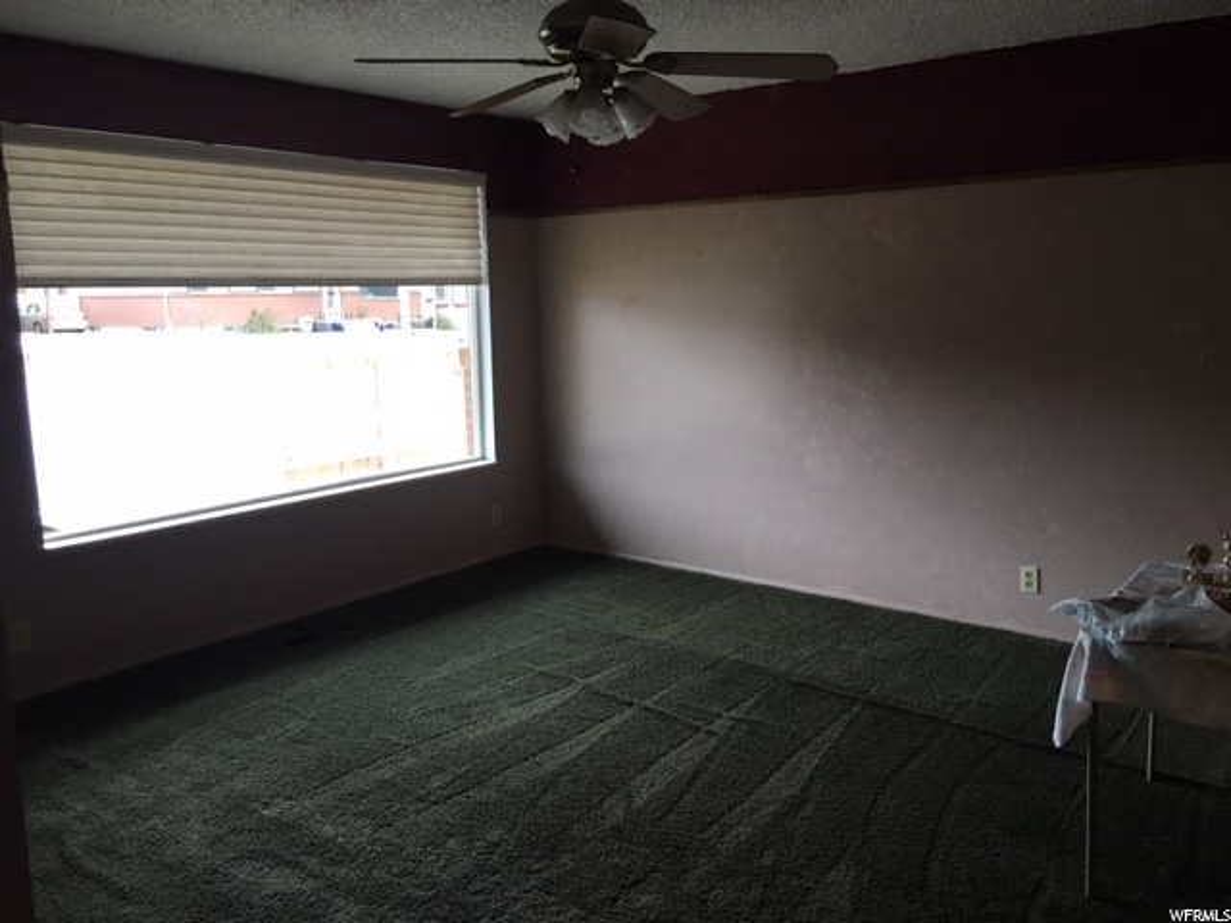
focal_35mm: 29
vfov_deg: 48.2
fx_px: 1031
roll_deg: +1.0
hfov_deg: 61.7
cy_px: 462
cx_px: 616
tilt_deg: -9.4
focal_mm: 4.15
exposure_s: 1/30
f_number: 2.2
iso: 32
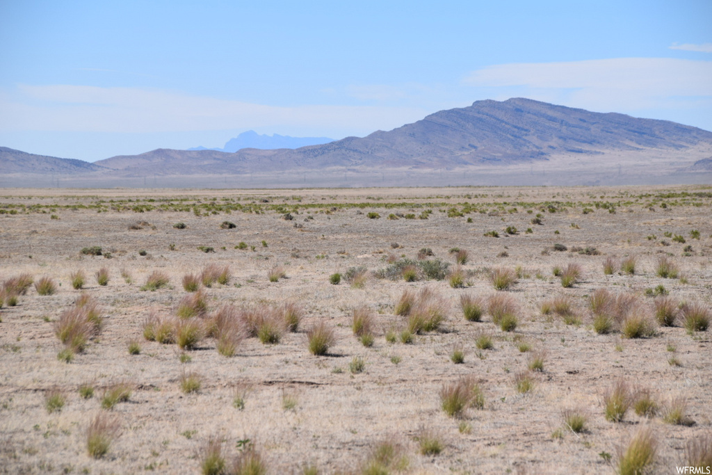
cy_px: 238
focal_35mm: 188
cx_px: 356
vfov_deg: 7.3
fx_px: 3709
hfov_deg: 11.0
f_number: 7.1
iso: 200
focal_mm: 125
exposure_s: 1/800
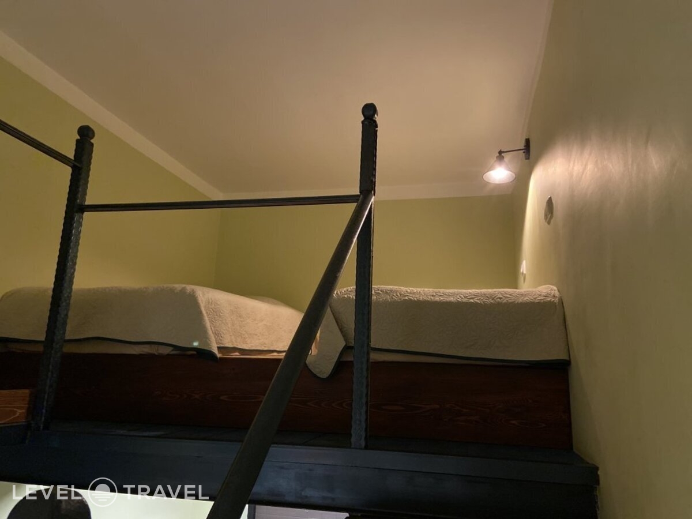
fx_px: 520
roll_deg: -2.5
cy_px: 260
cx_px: 346
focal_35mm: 26
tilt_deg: +12.4
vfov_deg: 53.1
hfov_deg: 67.3
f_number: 1.8
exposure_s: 1/25
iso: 800
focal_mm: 4.25
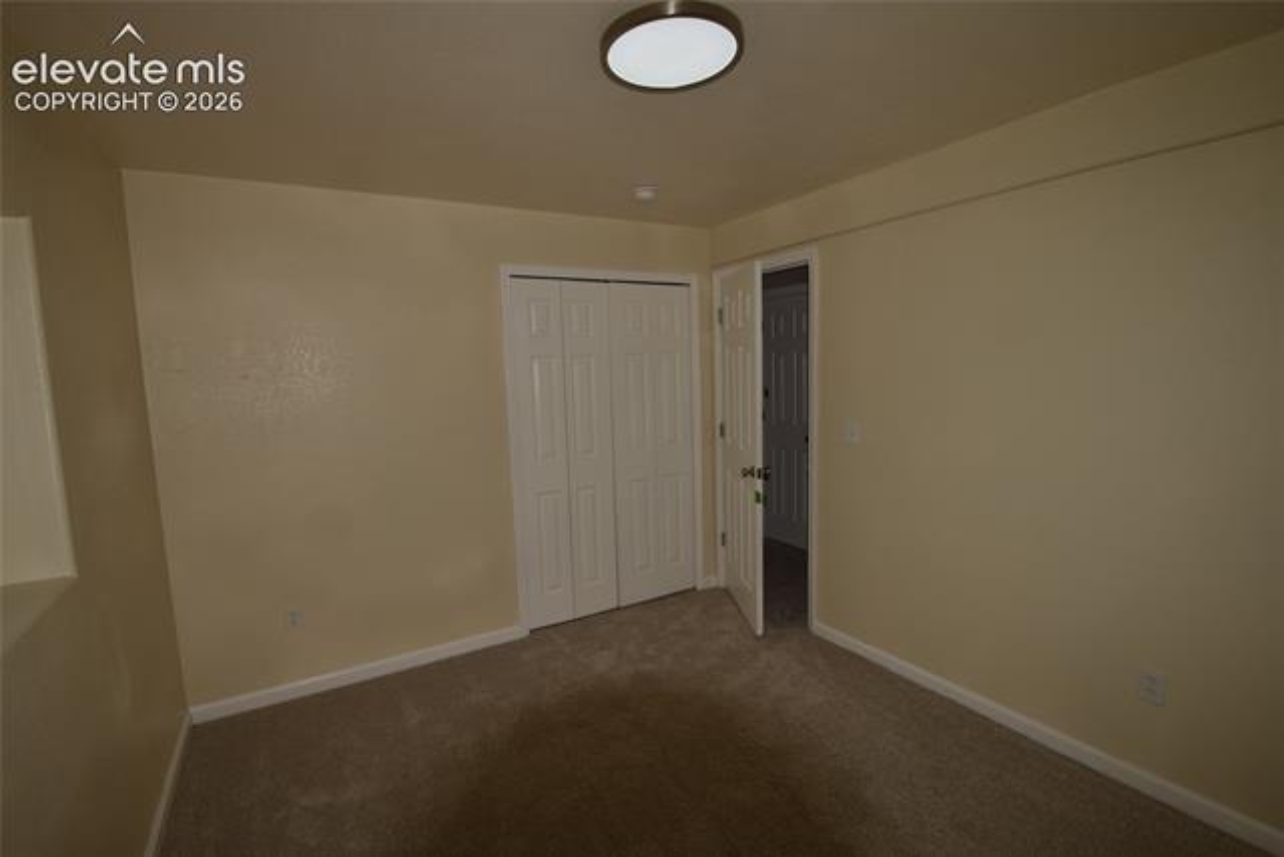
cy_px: 428
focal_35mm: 16
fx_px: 589
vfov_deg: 72.1
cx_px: 642
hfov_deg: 95.0
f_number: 10
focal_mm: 11
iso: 100
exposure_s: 1/200
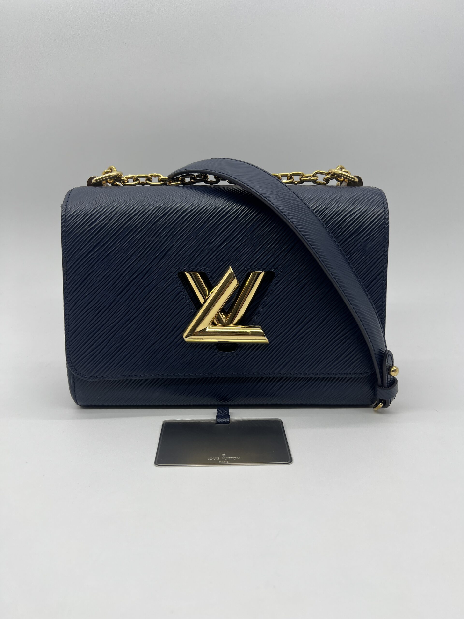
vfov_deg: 67.3
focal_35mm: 26
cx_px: 232
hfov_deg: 53.1
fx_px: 465
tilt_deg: -13.2
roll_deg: -0.5
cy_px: 310
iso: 40
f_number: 1.5
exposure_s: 1/212
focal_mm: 5.7
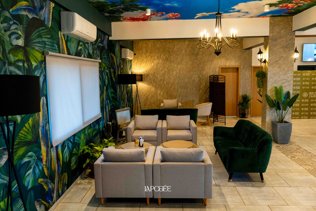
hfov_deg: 65.5
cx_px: 158
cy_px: 106
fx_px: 246
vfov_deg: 46.4
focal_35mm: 28
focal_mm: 28
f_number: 5
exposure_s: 1/50
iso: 2500
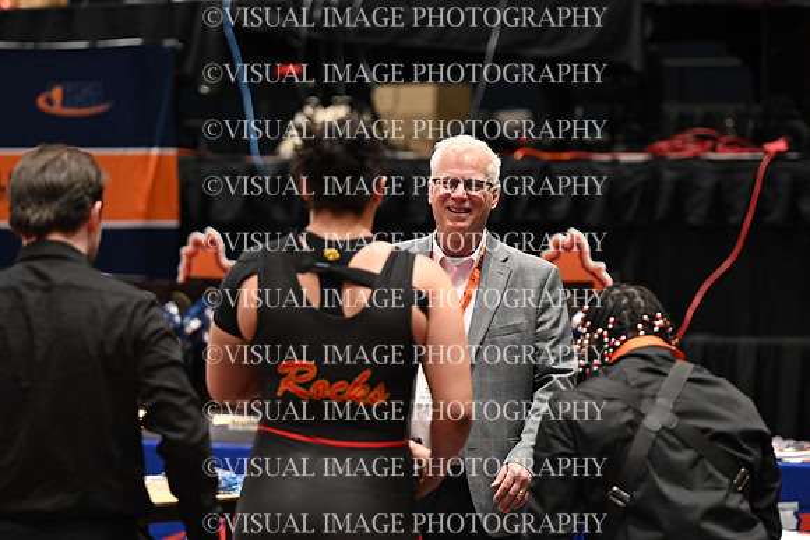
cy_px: 270
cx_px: 405
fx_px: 4883
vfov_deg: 6.3
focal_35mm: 217
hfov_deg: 9.5
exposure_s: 1/384
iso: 2200
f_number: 2.8
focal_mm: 145
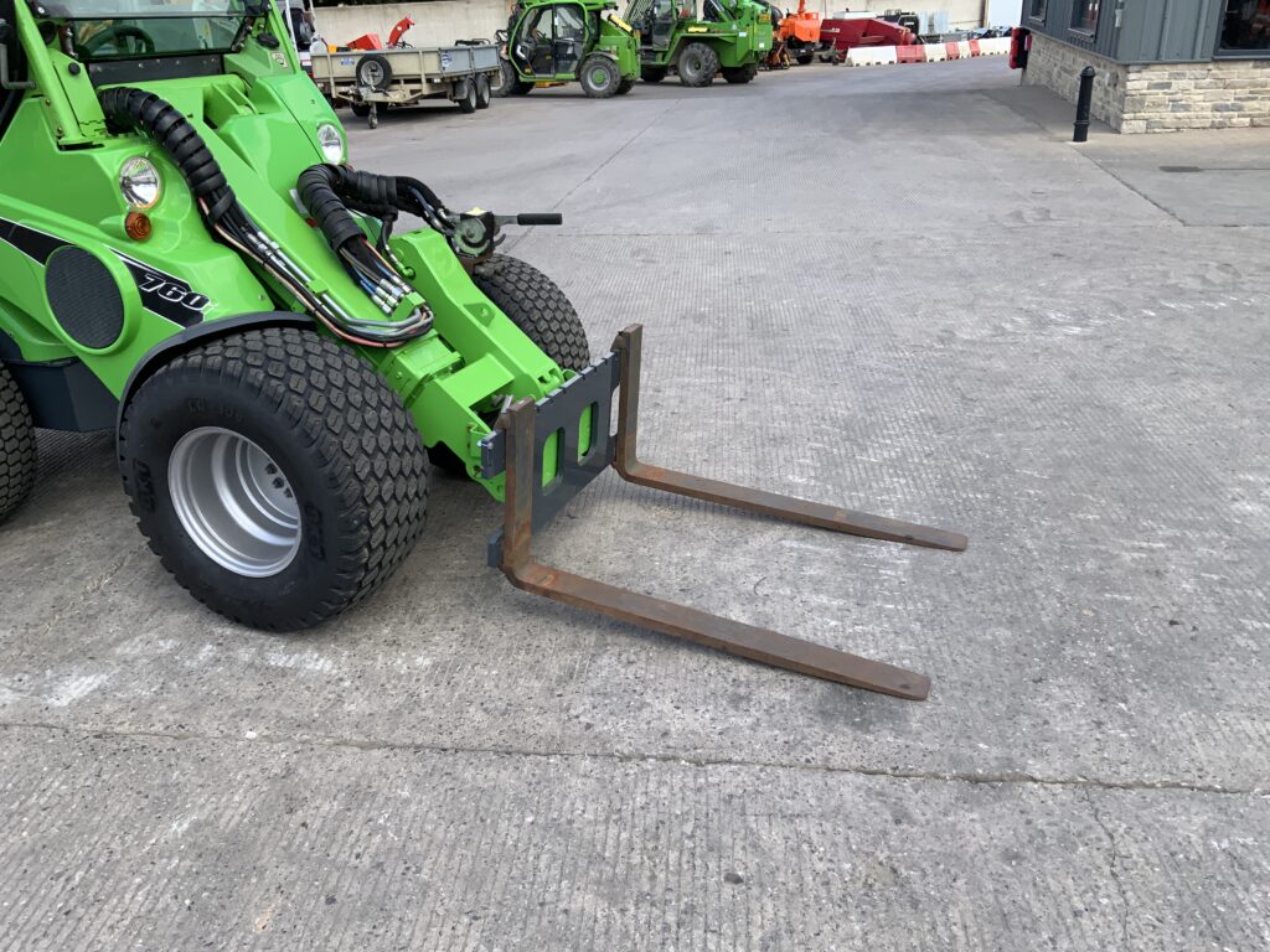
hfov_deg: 61.7
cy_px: 476
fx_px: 1064
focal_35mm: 29
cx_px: 635
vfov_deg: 48.2
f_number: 1.8
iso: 16
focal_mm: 3
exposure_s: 1/700
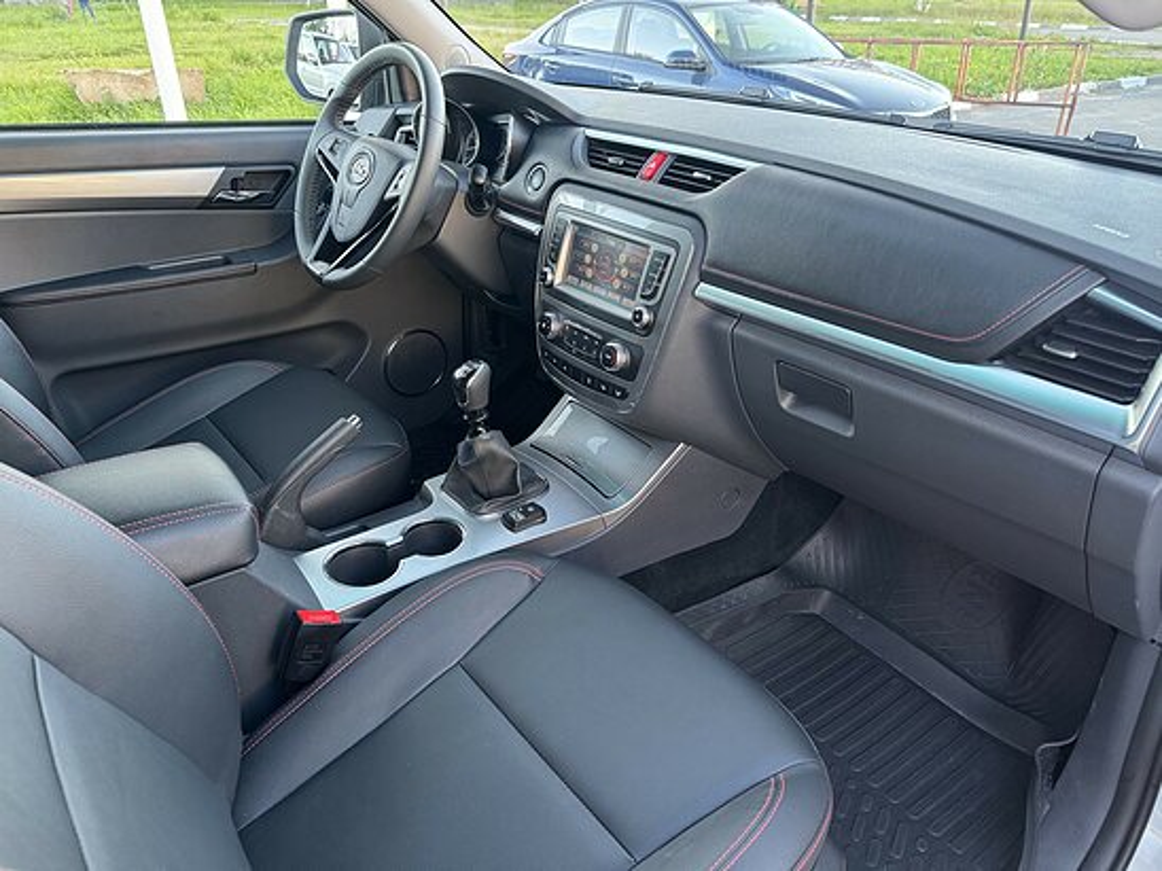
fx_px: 806
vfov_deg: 56.8
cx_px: 581
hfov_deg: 71.6
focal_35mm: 24
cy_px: 436
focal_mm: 6.76
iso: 400
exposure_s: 1/60
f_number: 1.78
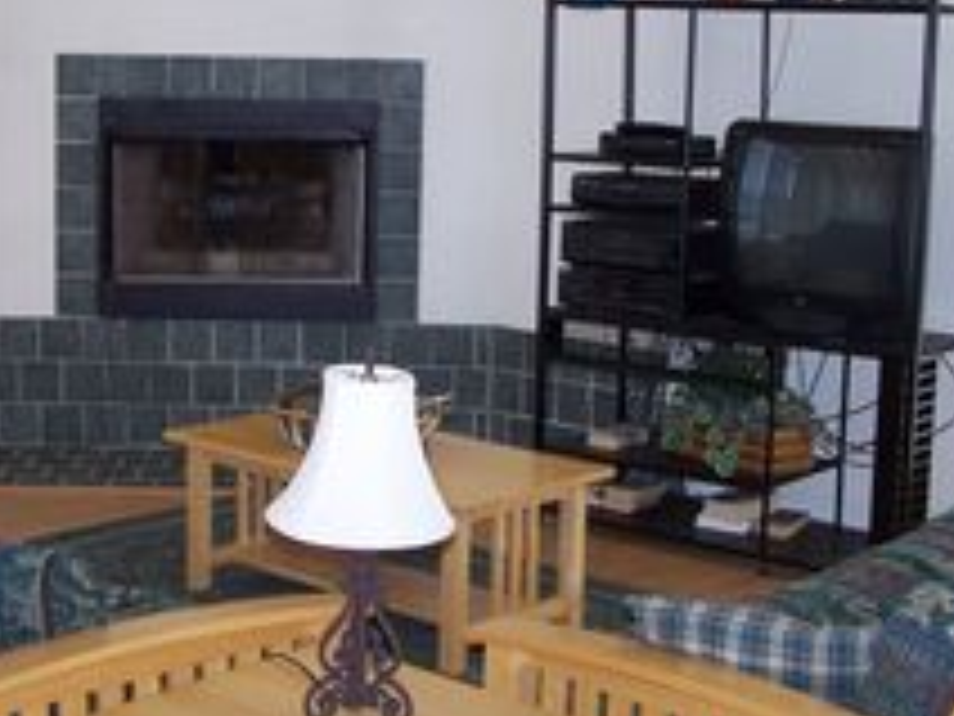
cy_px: 315
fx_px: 1819
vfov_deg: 22.2
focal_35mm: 66
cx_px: 414
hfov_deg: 29.4
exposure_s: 1/60
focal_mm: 6.3
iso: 140
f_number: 2.8
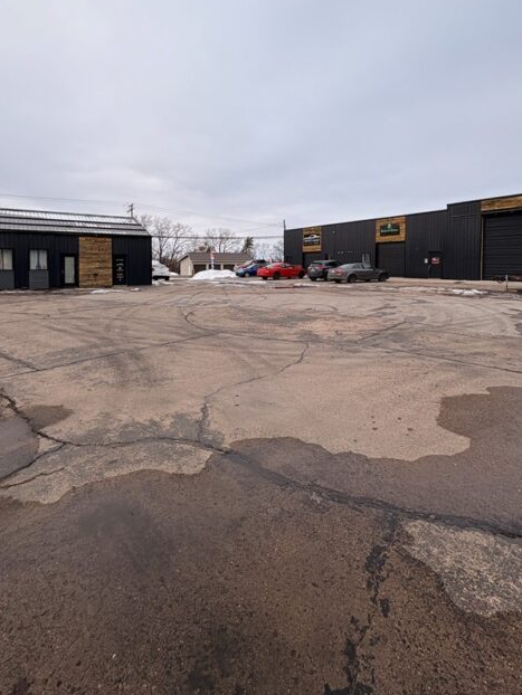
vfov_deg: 86.6
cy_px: 276
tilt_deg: -1.3
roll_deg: -0.2
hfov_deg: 71.5
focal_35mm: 18
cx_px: 236
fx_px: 362
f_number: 2.2
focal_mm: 2.22
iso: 50
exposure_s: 1/2494
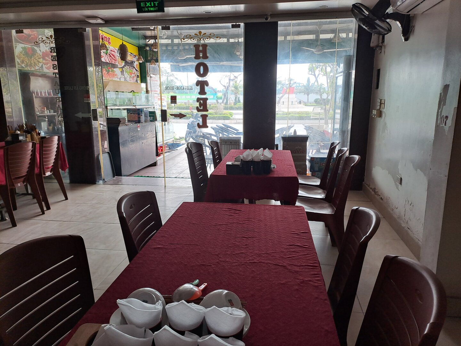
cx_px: 230
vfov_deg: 54.9
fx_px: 333
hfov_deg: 69.4
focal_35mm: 25
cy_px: 173
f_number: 1.8
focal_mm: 4.65
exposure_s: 1/100
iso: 40
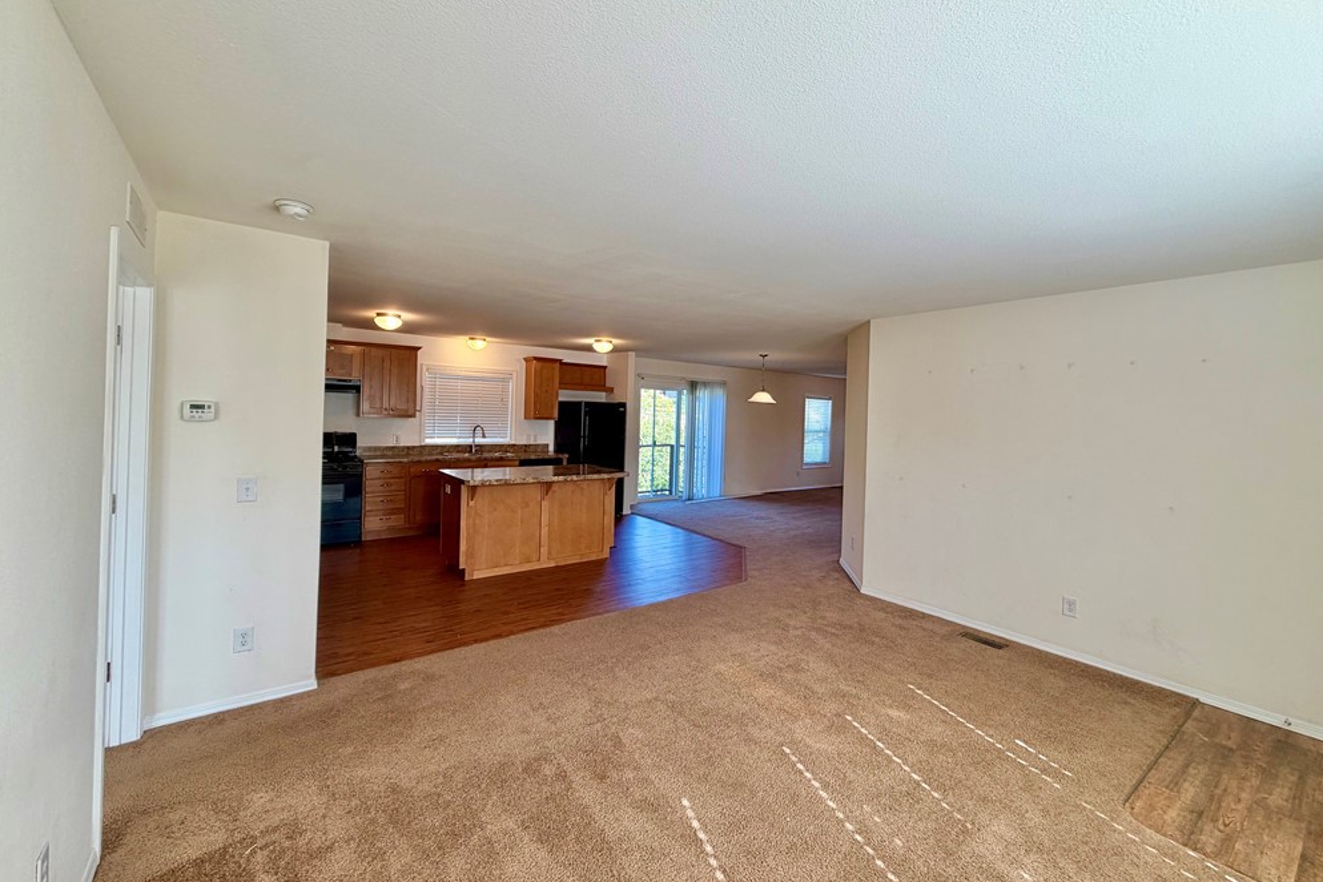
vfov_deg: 77.3
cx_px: 656
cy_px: 415
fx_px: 551
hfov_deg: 100.4
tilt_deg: -1.1
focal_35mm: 15
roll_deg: -1.6
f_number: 2.2
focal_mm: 2.22
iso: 50
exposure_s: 1/120
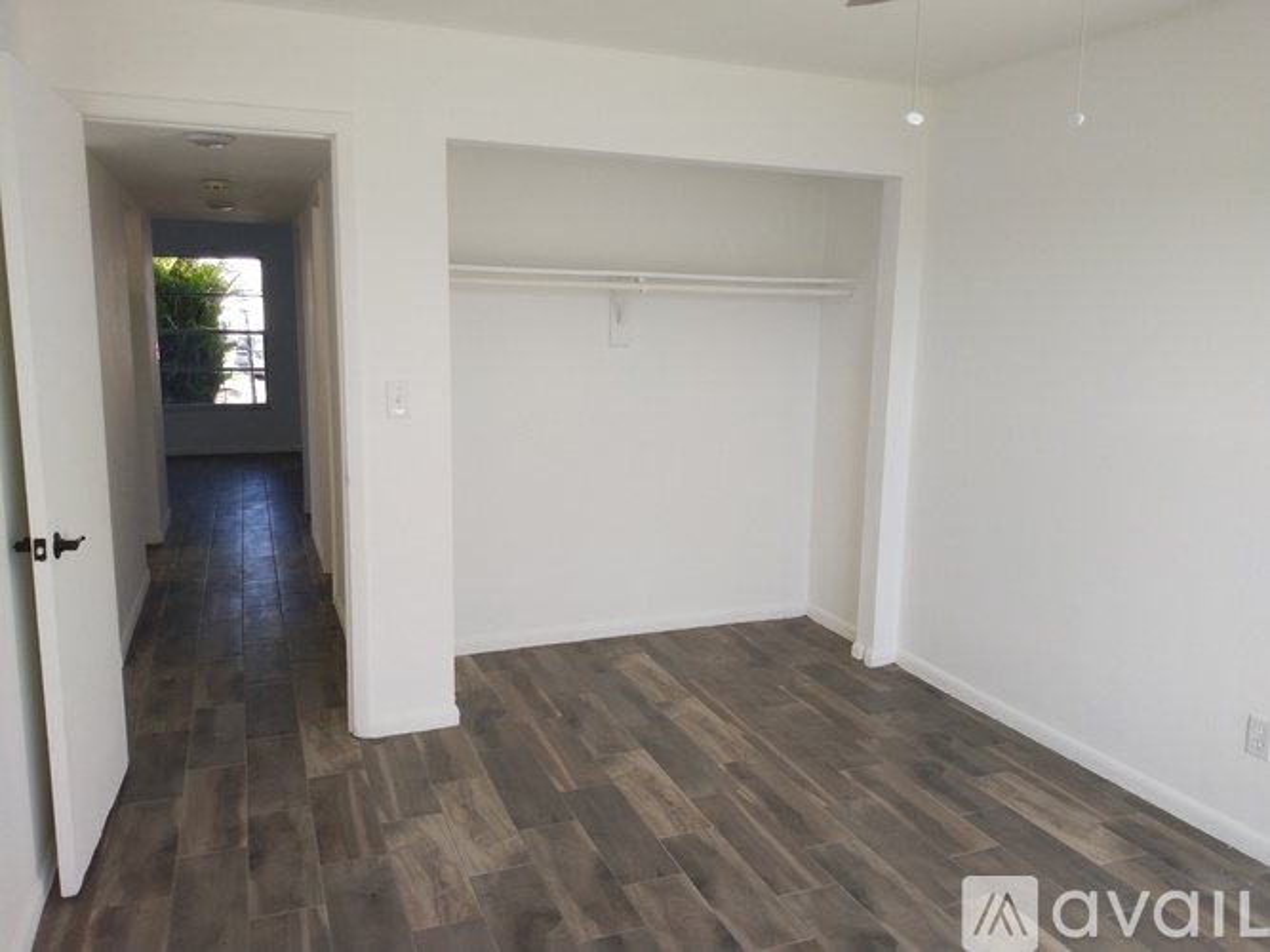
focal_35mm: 20
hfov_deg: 81.8
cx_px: 635
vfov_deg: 66.0
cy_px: 476
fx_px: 734
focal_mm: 3.54
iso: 153
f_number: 2
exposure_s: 1/120
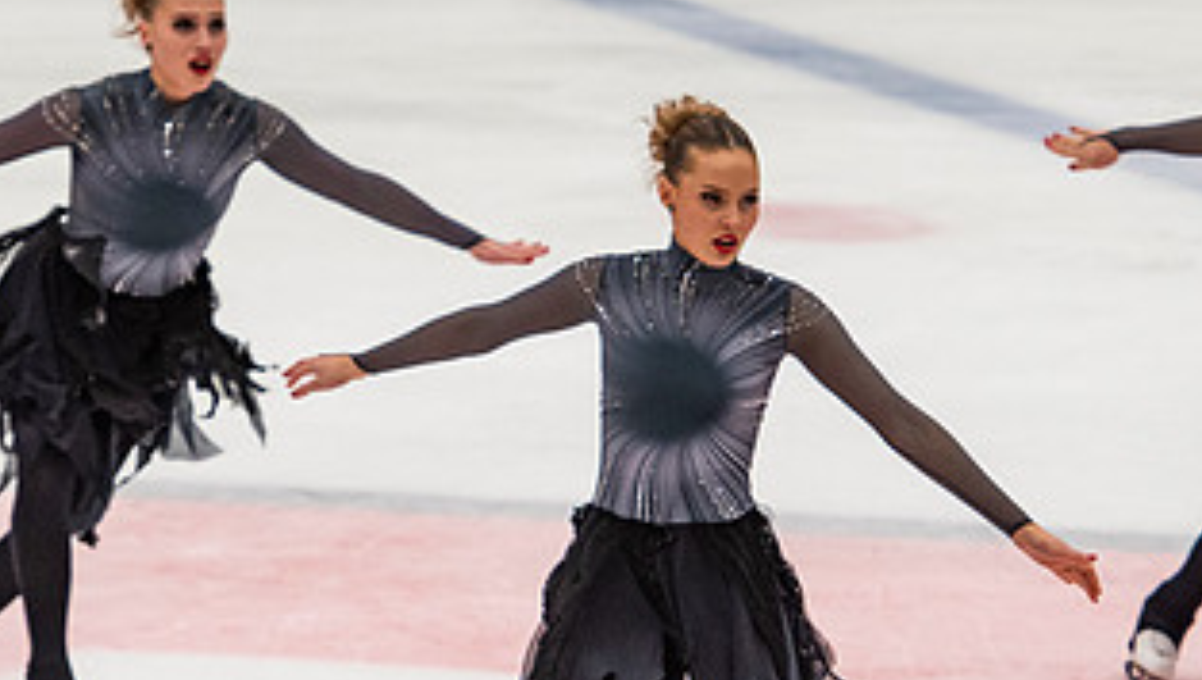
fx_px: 14840
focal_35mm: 465
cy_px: 360
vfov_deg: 2.6
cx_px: 695
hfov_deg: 4.6
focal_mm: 160
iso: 800
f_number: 4
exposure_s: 1/500
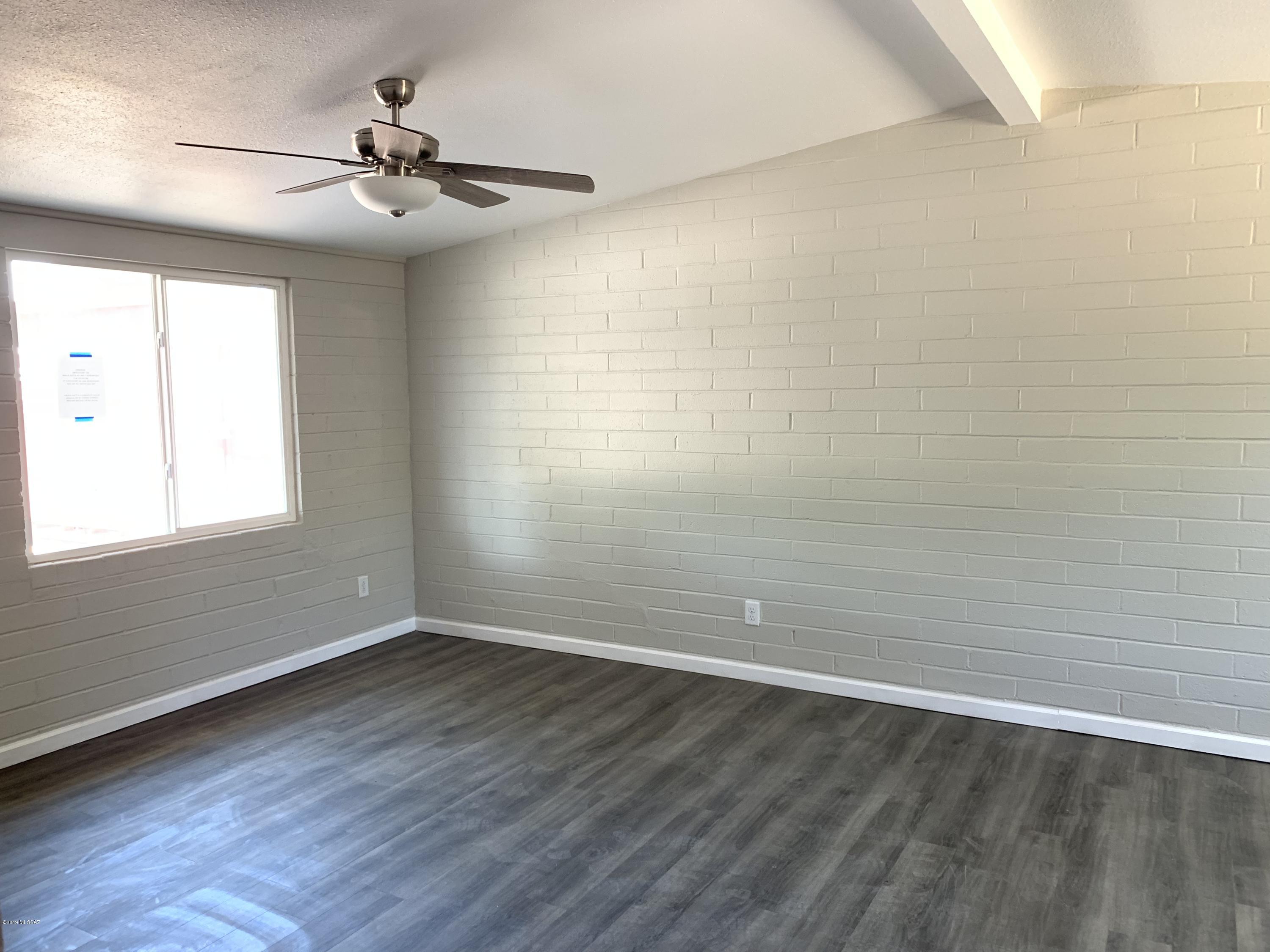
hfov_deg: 67.3
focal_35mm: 26
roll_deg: +0.0
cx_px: 635
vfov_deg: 53.1
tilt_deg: -4.6
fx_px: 954
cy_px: 476
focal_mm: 4.25
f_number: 1.8
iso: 160
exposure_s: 1/60
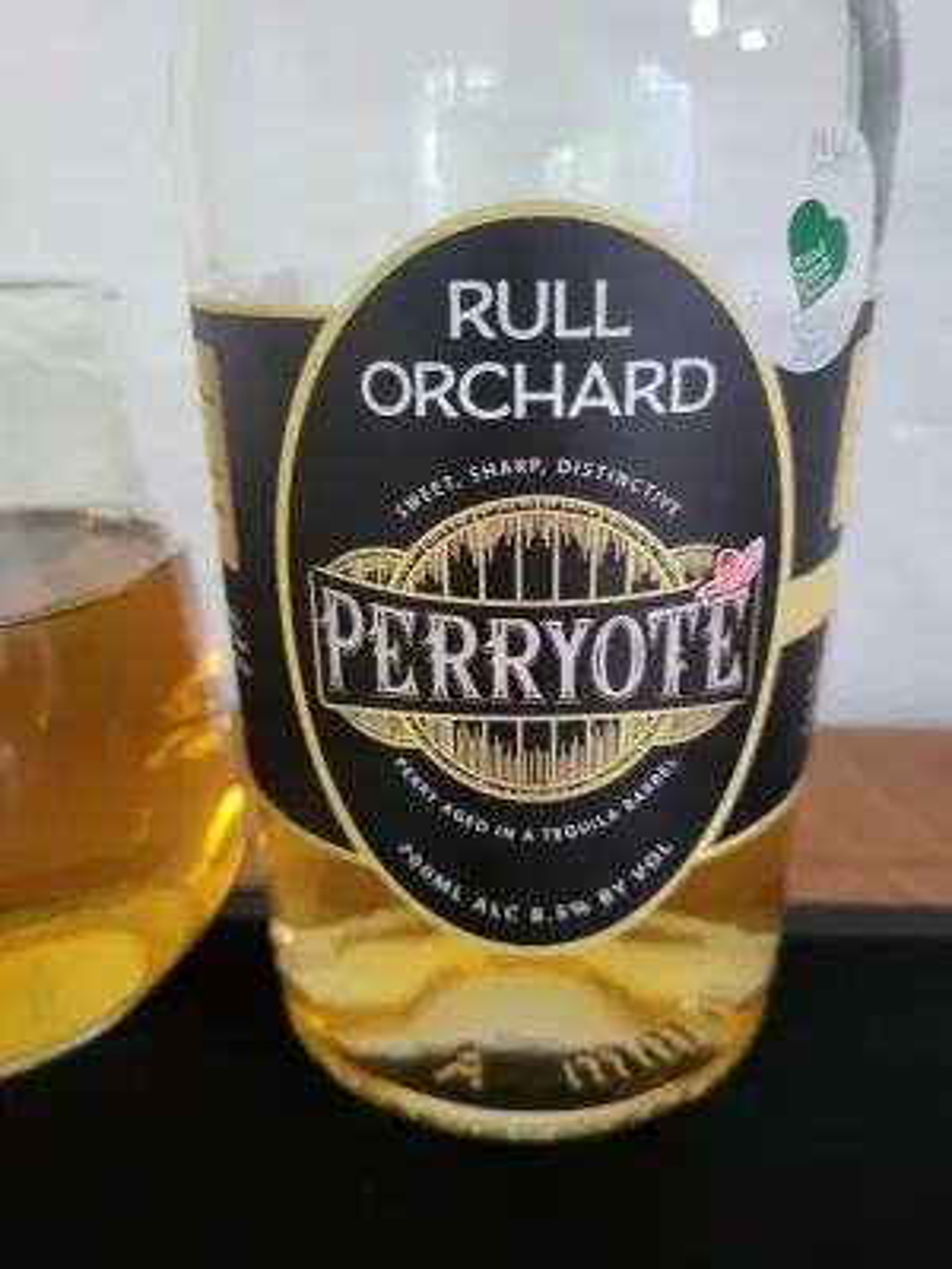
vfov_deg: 67.3
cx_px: 476
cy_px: 634
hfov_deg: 53.1
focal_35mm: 26
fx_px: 953
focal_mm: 5.4
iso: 1000
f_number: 1.8
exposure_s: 1/25
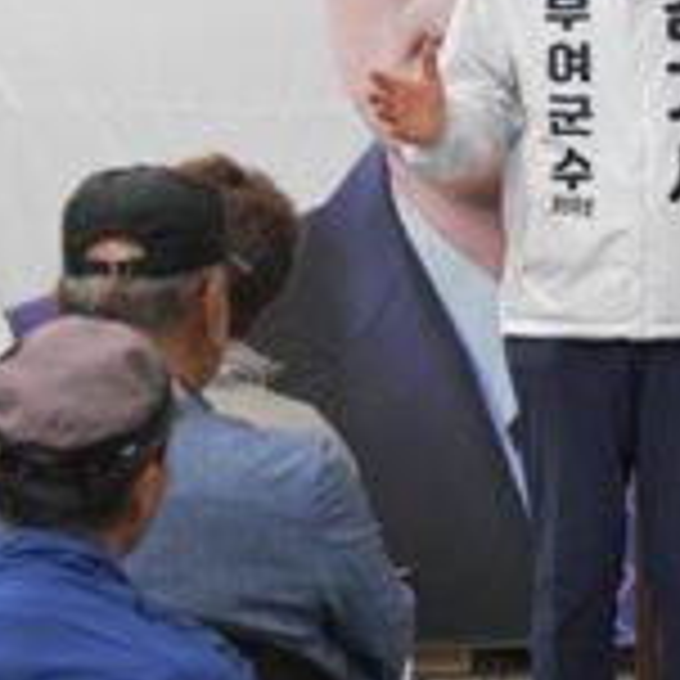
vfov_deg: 8.8
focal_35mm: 198
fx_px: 4401
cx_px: 635
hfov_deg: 8.8
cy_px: 144
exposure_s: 1/320
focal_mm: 55
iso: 3200
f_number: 4.5
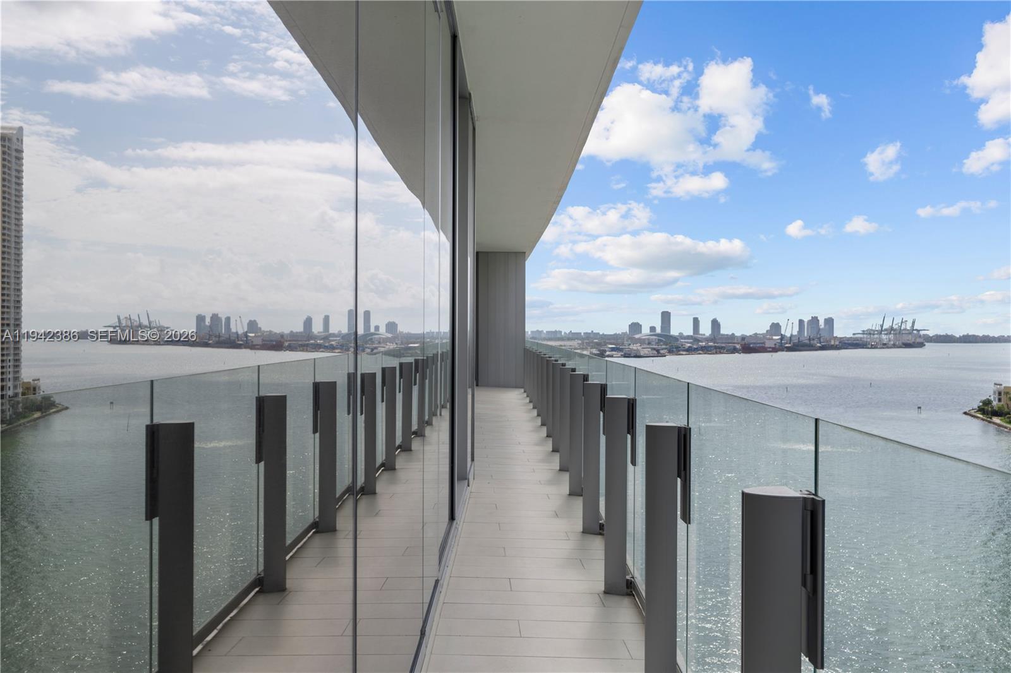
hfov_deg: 65.5
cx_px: 506
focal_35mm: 28
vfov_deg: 46.4
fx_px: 786
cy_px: 336
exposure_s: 1/640
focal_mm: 28
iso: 100
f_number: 8
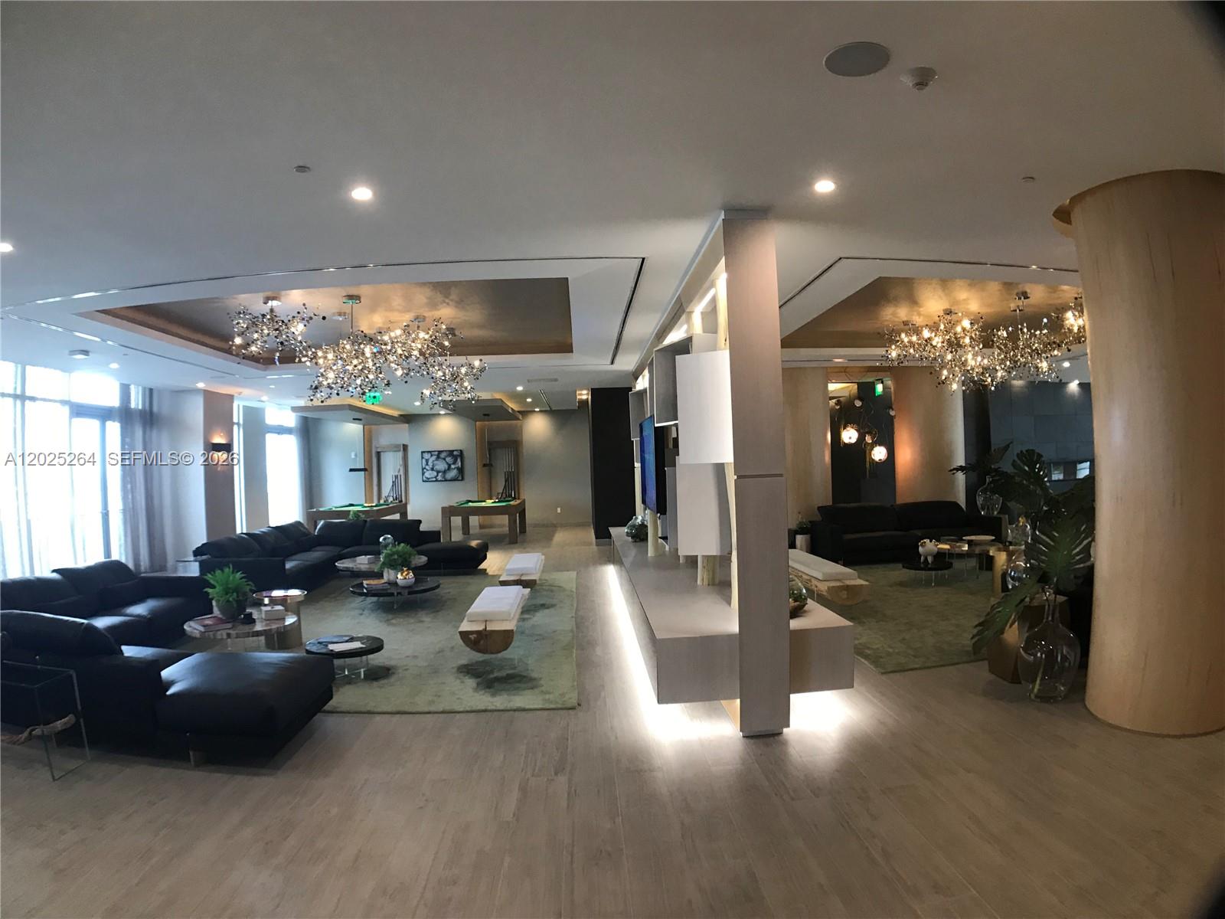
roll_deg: +2.0
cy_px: 460
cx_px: 612
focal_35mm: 28
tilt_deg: +1.3
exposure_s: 1/17
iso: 40
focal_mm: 3.99
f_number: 1.8
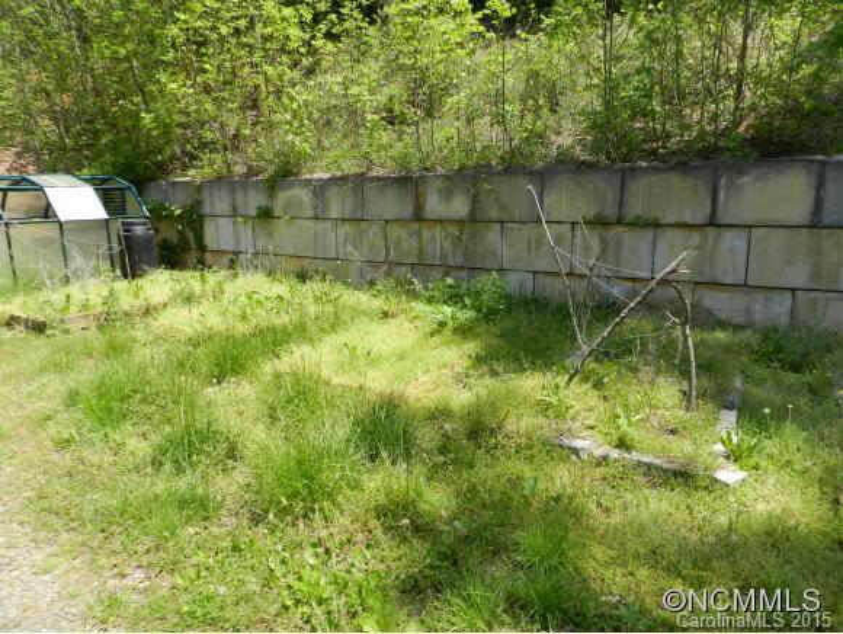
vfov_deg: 59.0
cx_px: 422
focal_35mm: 23
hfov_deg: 73.9
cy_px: 317
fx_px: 561
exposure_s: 1/800
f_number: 3.4
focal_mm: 4
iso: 160
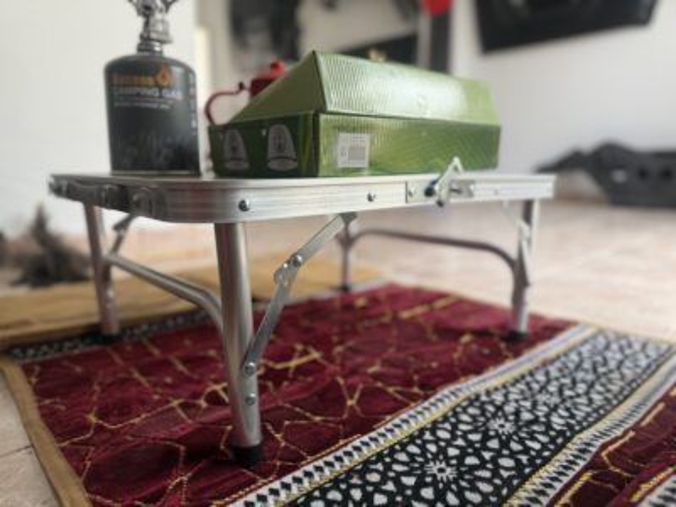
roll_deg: +0.3
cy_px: 254
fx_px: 469
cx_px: 338
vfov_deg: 56.8
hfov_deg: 71.6
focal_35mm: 24
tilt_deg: -10.0
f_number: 1.78
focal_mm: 6.76
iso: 200
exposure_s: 1/97
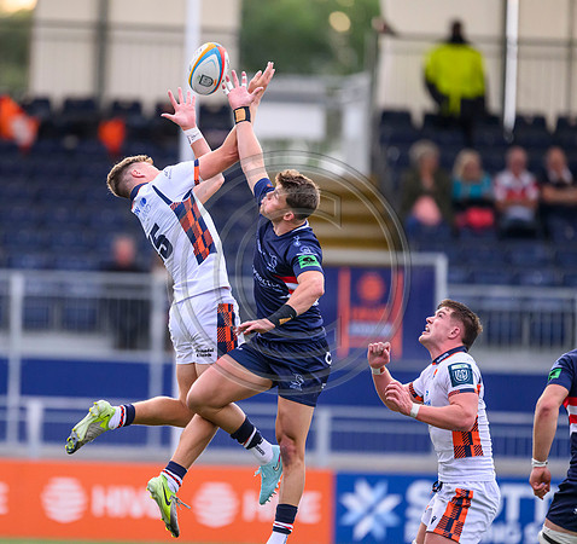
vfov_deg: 2.5
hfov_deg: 2.6
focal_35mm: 692
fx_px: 12676
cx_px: 169
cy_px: 272
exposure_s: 1/3200
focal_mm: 560
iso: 4000
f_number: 4
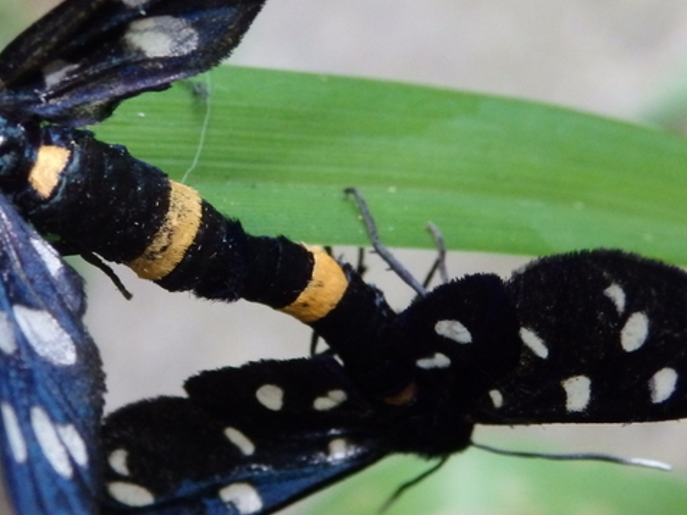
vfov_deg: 12.5
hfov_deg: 16.6
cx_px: 194
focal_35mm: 118
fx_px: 2342
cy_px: 183
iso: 800
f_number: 4.4
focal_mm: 11.9
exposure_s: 1/100
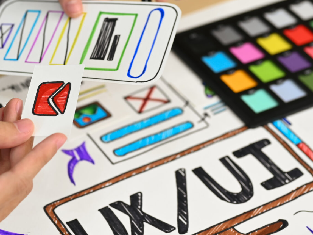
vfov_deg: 13.7
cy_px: 100
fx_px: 977
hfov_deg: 18.1
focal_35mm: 108
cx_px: 65
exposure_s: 1/200
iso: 500
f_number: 2.8
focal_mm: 50
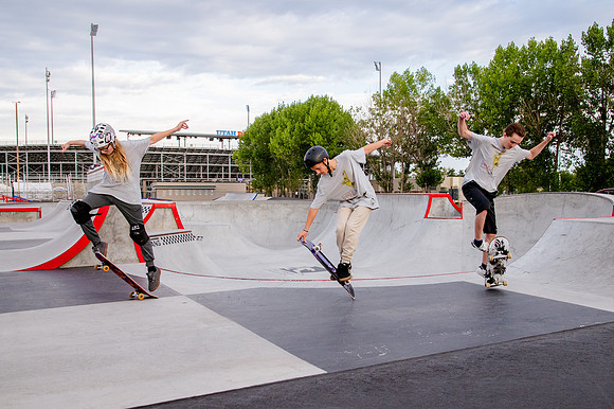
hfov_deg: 54.0
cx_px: 326
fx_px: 602
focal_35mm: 35
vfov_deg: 37.5
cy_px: 215
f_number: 9
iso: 2500
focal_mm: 31
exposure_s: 1/400
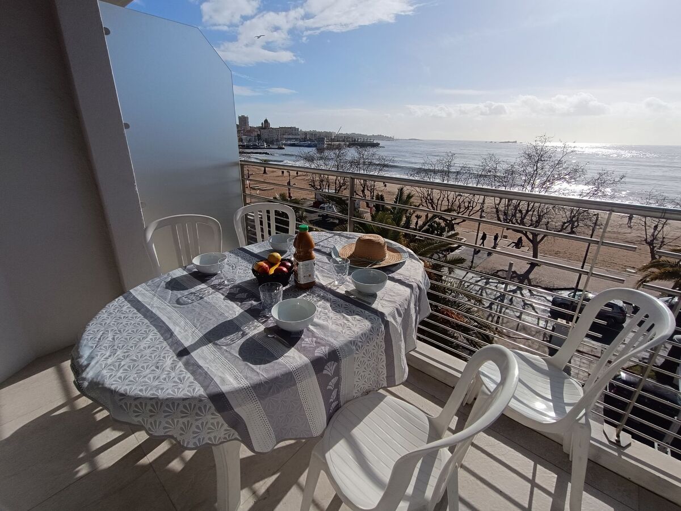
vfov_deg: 78.1
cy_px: 256
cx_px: 340
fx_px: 315
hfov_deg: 94.5
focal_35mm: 16
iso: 54
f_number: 2.2
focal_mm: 1.66
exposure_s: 1/2915
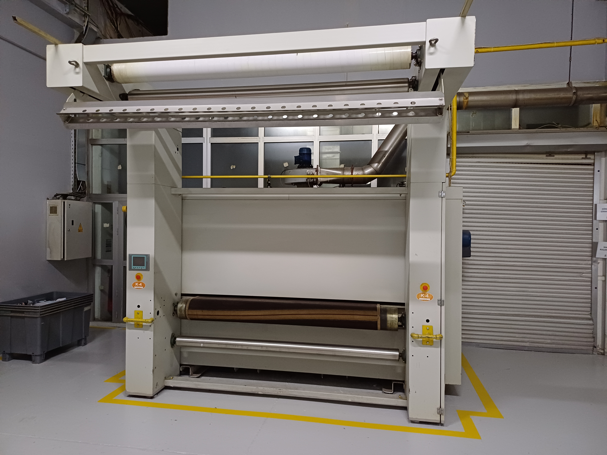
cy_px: 228
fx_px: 438
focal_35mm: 25
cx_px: 304
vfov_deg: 54.9
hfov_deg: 69.4
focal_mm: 4.65
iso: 500
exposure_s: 1/25
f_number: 1.8
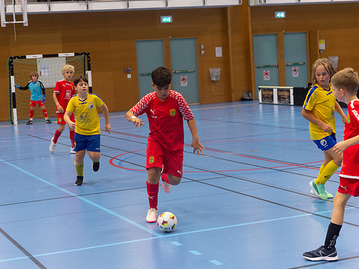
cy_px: 133
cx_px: 156
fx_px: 798
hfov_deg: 25.3
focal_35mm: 77
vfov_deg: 19.1
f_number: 3.5
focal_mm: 70
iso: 4500
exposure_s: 1/400
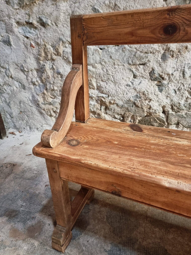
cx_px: 96
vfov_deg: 71.6
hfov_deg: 56.8
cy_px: 128
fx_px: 177
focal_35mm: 24
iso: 500
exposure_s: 1/25
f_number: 1.8
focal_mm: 6.7
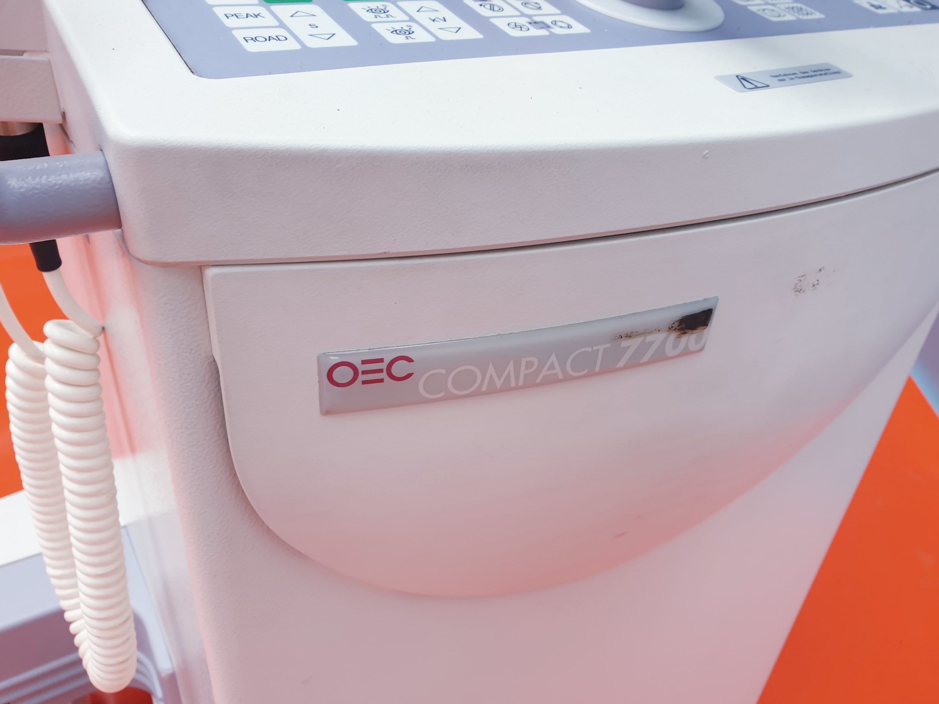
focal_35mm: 27
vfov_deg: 51.4
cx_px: 478
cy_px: 360
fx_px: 732
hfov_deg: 65.3
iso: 64
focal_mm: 4.3
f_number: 2.4
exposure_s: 1/100
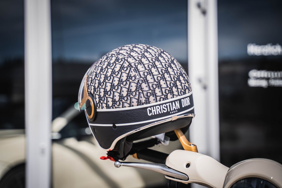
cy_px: 94
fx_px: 548
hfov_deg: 28.8
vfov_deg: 19.5
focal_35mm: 70
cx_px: 141
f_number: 3.5
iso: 160
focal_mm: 70
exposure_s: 1/640
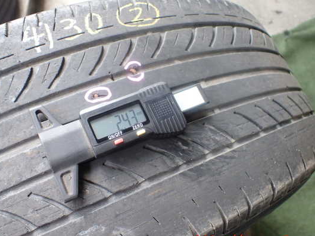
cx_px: 152
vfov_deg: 41.8
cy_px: 115
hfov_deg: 53.9
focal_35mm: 34
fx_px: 309
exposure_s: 1/125
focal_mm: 5.4
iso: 250
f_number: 2.3
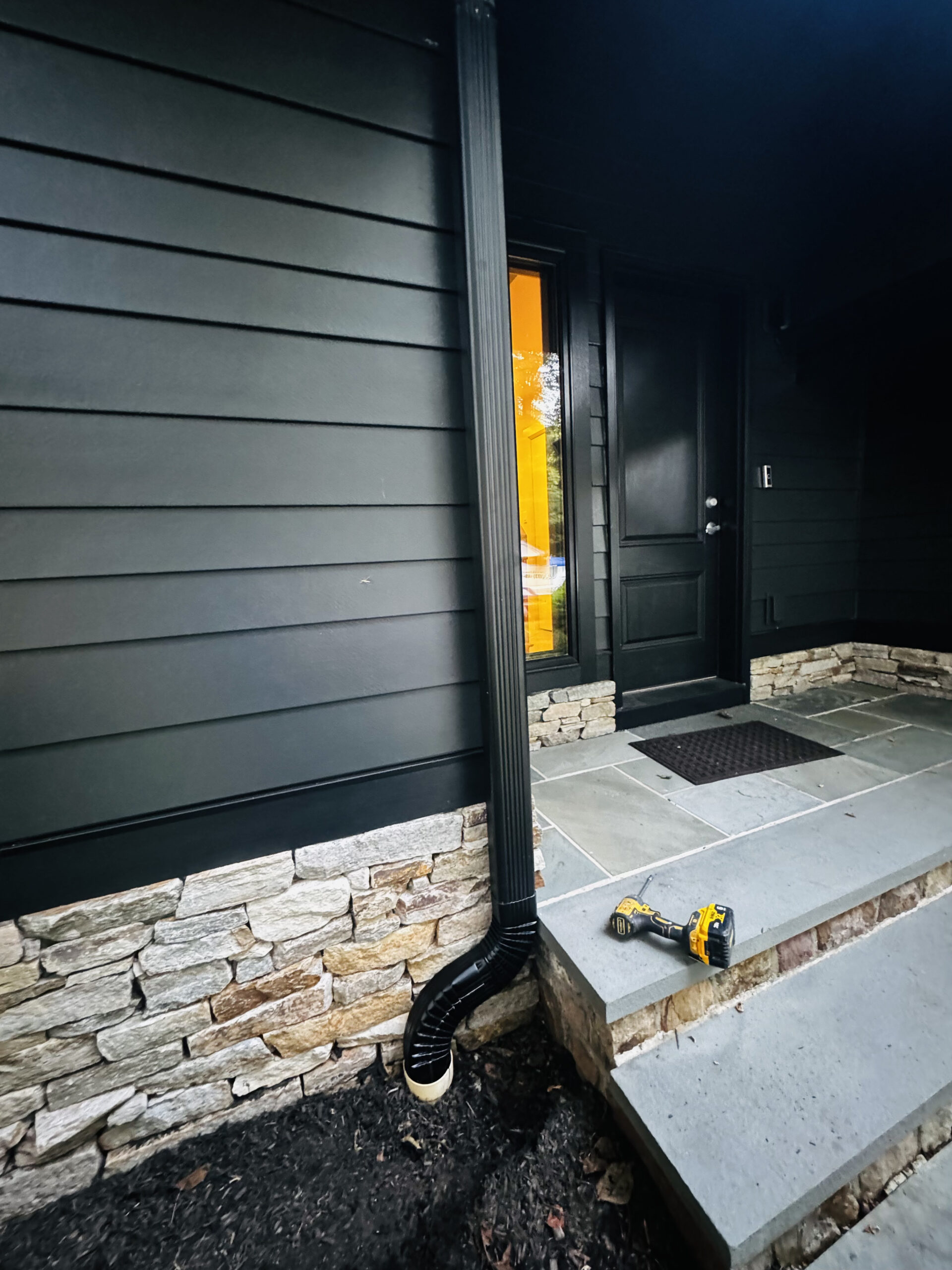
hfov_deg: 85.7
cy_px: 635
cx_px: 476
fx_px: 513
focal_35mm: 14
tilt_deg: -8.3
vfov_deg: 102.1
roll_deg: +3.4
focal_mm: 2.22
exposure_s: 1/40
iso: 1600
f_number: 2.2
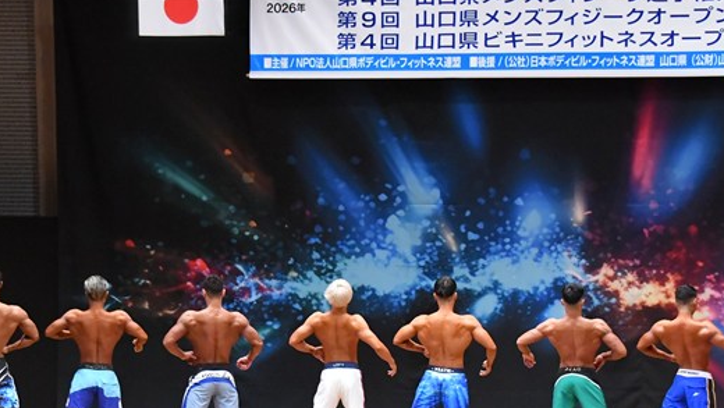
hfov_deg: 14.8
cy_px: 352
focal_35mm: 145
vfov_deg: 8.4
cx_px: 331
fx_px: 2785
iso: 8000
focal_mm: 62
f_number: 5.6
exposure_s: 1/400
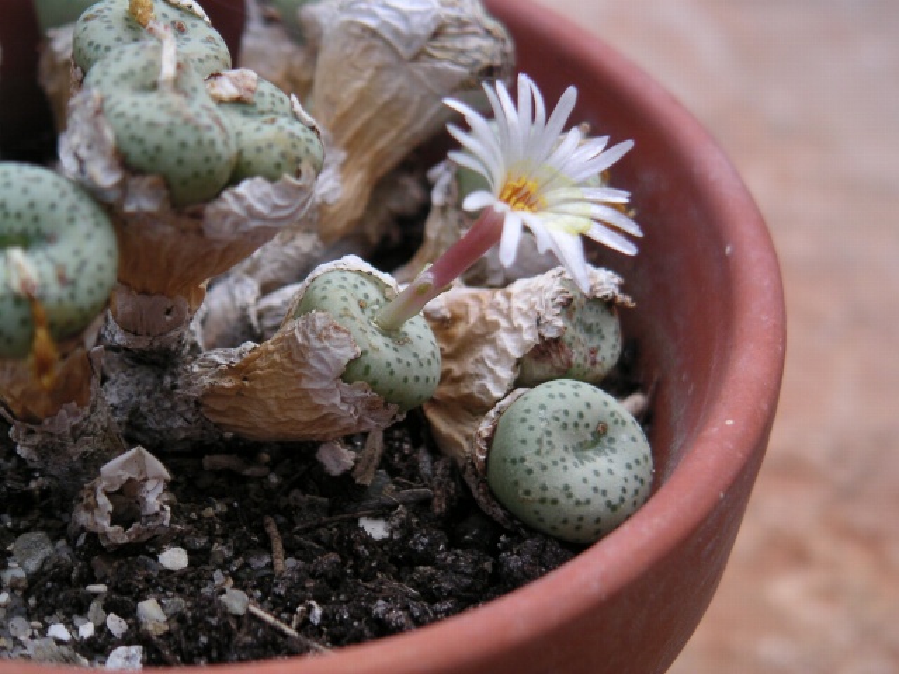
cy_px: 337
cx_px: 450
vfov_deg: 13.3
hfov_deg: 17.7
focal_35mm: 111
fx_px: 2883
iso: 50
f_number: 3.6
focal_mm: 17.1
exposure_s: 1/350
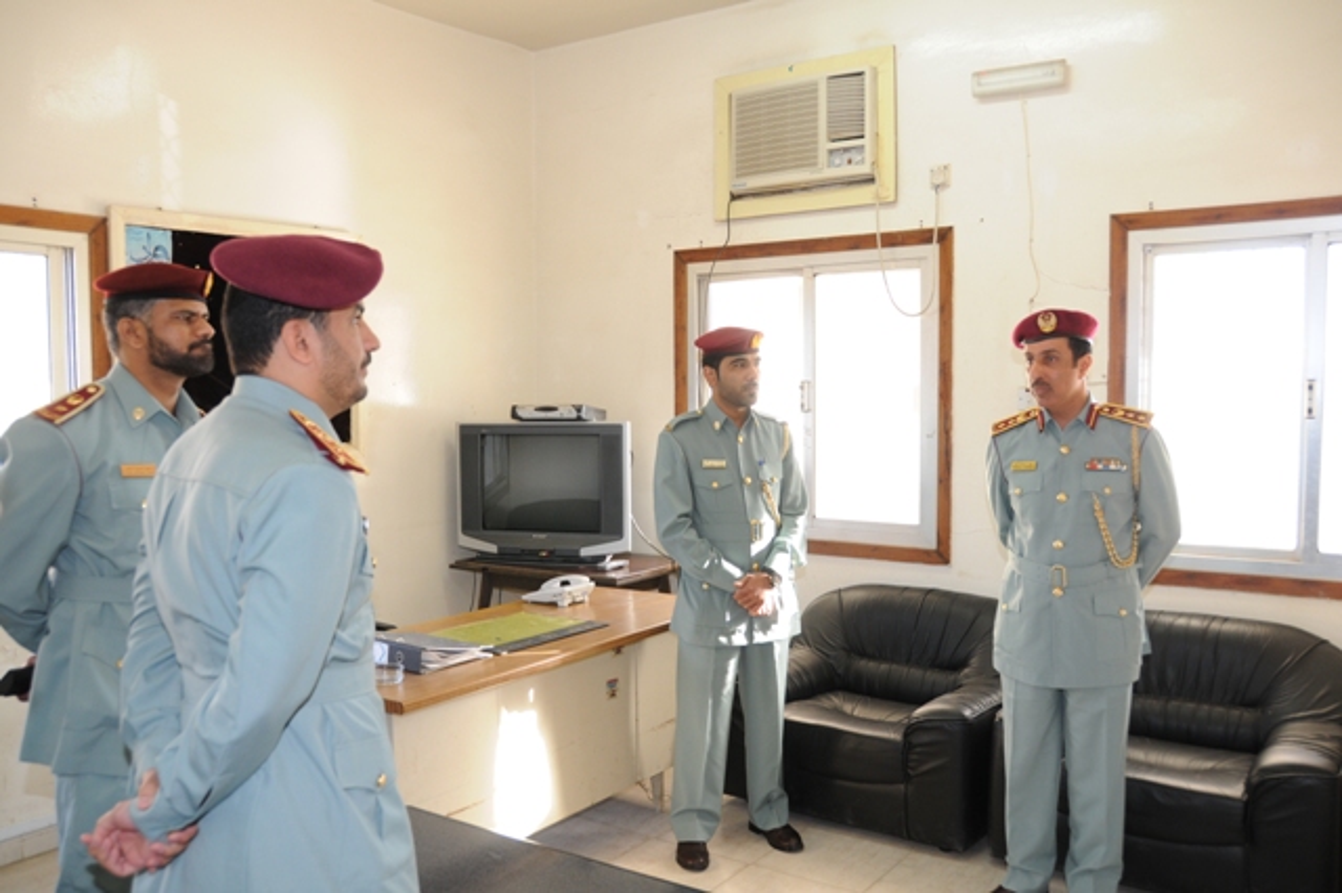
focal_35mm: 30
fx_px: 1118
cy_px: 446
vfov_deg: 43.6
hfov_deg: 62.0
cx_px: 671
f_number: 3.5
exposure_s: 1/80
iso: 500
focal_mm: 20
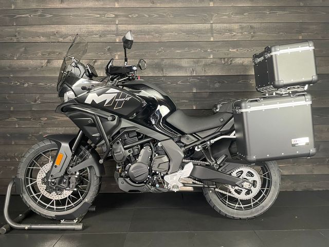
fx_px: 247
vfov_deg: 53.1
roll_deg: +0.9
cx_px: 164
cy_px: 124
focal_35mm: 26
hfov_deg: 67.3
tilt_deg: -1.8
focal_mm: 4.2
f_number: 1.6
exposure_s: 1/50
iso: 500
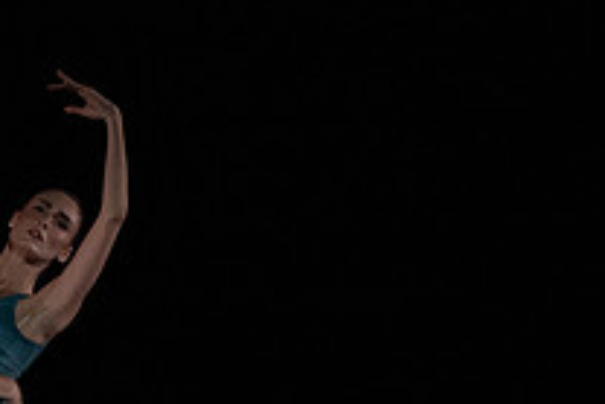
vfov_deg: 1.5
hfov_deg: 2.2
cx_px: 23
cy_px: 478
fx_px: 15925
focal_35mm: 947
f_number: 5.6
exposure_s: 1/320
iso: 8000
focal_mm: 339
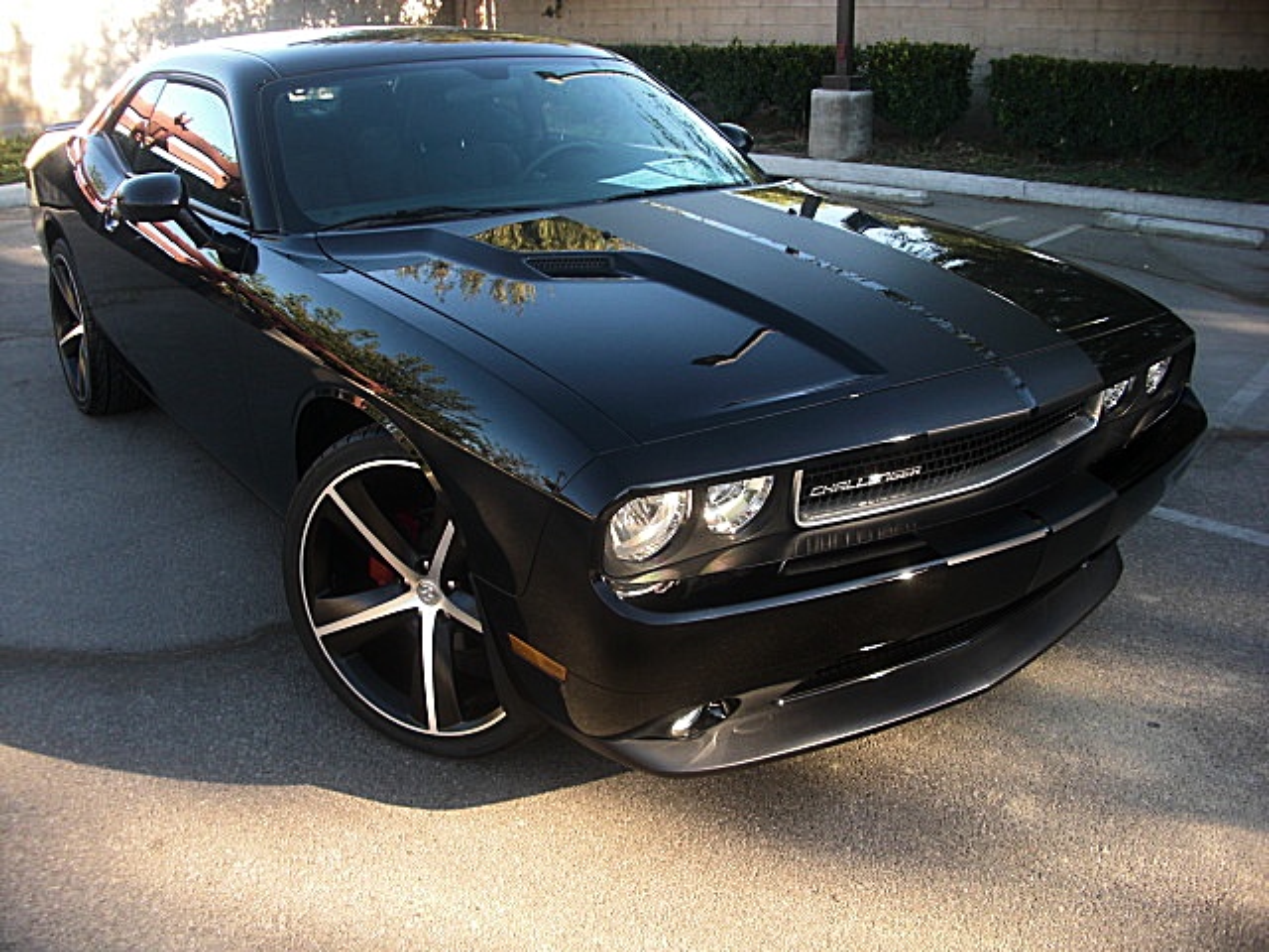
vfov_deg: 39.7
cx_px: 634
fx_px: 1320
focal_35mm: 36
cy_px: 476
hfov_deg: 51.4
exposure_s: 1/80
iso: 50
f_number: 2.8
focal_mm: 6.3
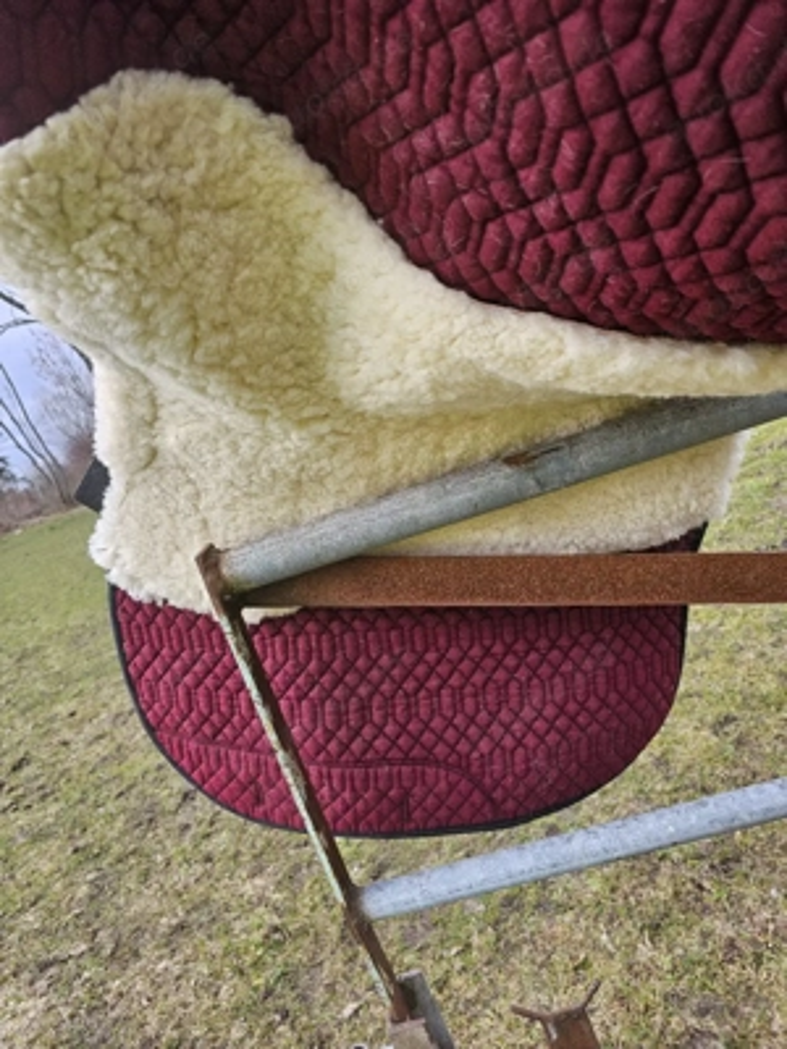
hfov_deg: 58.9
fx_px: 697
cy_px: 524
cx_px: 394
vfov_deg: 73.9
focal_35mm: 23
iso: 16
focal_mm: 6.3
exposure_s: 1/182
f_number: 1.7
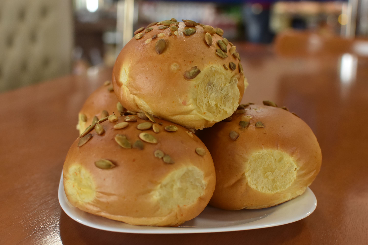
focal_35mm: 52
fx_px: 537
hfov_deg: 37.9
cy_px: 122
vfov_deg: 25.8
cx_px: 184
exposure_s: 1/160
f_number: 3.5
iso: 1000
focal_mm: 35
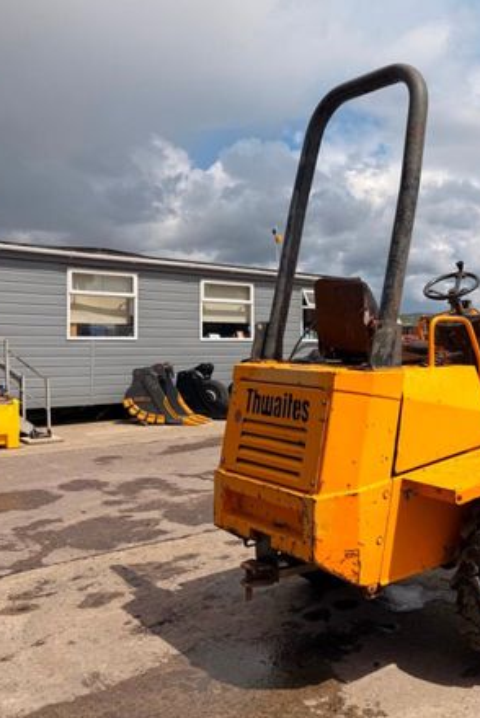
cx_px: 442
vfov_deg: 55.8
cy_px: 354
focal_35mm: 34
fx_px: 679
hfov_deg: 36.3
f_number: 1.78
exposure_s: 1/6173
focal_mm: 6.76
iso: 80
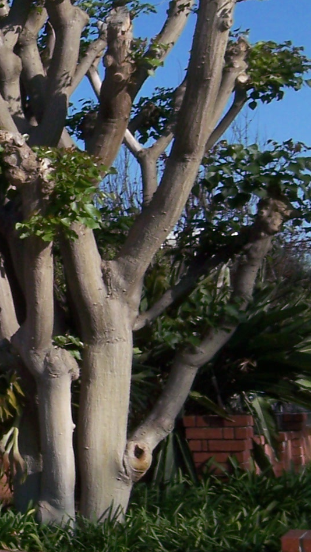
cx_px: -434
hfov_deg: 13.2
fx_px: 997
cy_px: 286
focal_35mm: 68
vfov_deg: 31.0
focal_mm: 3.8
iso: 50
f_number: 5.6
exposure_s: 1/200
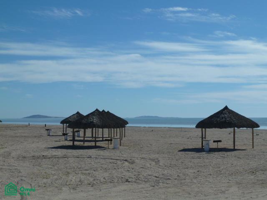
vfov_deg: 24.8
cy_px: 100
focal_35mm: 59
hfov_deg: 32.7
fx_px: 455
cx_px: 134
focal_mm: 9.7
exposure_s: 1/1000
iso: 80
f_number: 5.6
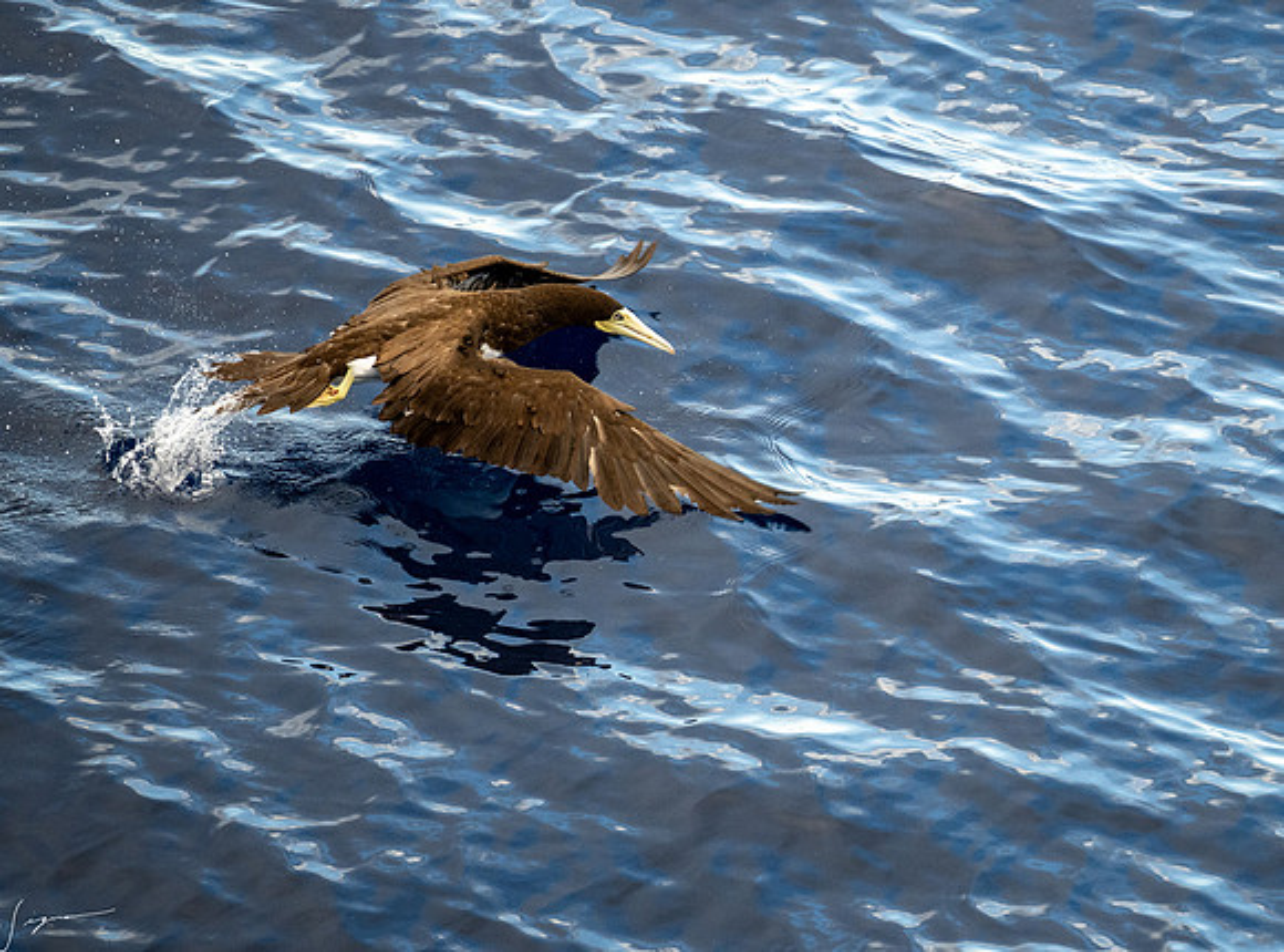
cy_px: 412
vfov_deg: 2.2
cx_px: 1019
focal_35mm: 679
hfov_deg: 2.9
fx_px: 25088
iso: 1250
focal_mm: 400
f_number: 5.6
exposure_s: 1/2000
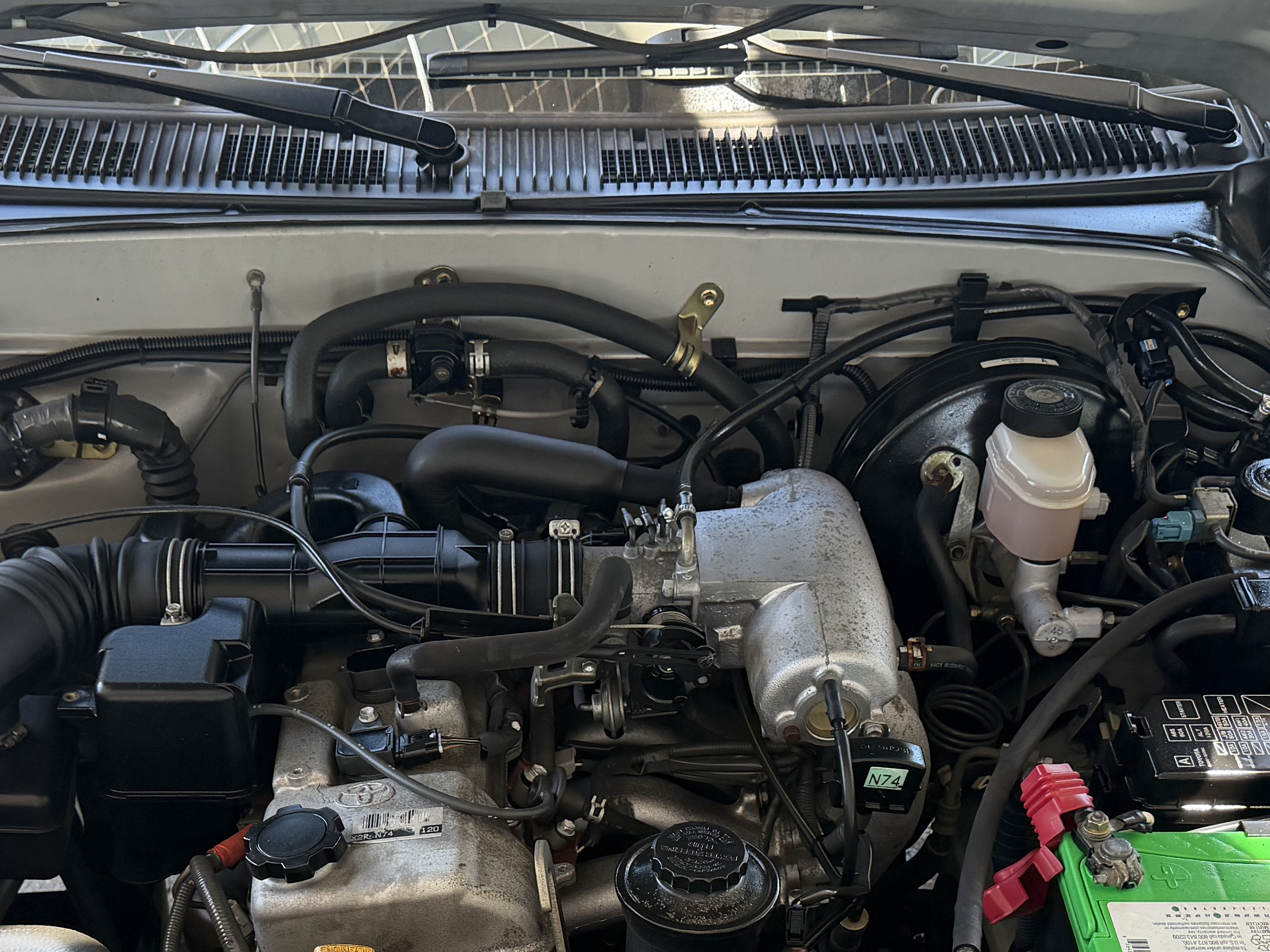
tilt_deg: -42.7
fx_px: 1871
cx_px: 489
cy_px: 921
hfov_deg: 37.3
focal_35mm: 51
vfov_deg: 27.2
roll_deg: +0.8
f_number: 1.78
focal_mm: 6.76
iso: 200
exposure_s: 1/179
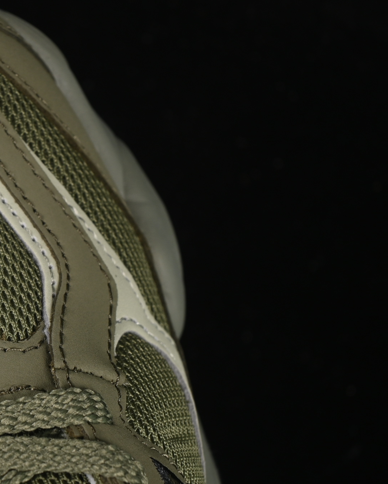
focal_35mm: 145
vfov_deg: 13.3
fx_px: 2081
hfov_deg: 10.5
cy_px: 267
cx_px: -36
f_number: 6.3
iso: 160
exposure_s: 1/60
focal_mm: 50
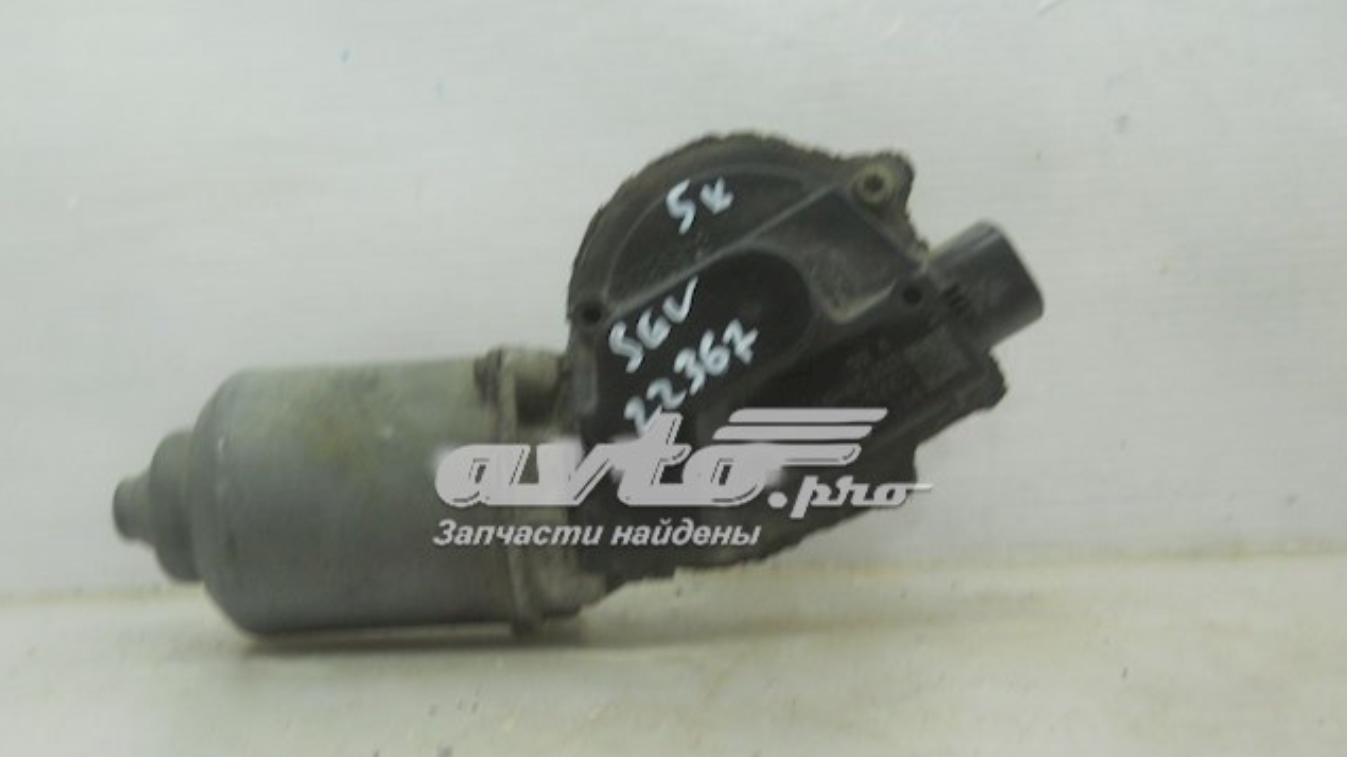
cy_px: 473
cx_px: 677
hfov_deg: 45.5
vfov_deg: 26.4
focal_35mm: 45
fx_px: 1607
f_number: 3.1
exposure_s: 1/30
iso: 100
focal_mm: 6.72
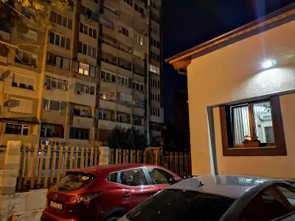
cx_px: 148
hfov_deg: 65.3
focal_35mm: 27
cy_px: 110
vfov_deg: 51.4
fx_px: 230
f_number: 1.8
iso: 640
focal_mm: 3.95
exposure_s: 4
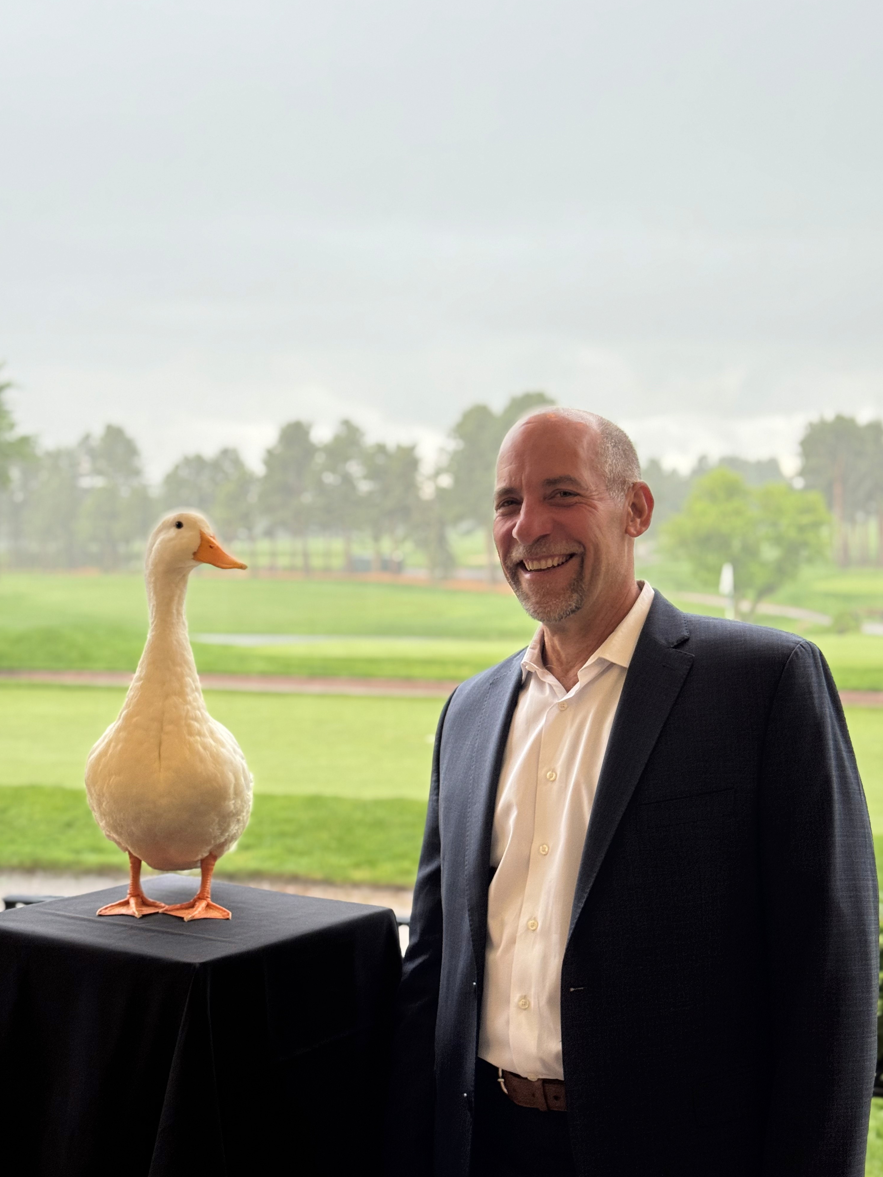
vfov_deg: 38.9
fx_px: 1667
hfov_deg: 29.7
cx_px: 444
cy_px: 592
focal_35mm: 49
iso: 80
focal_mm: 6.76
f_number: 1.78
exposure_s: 1/60
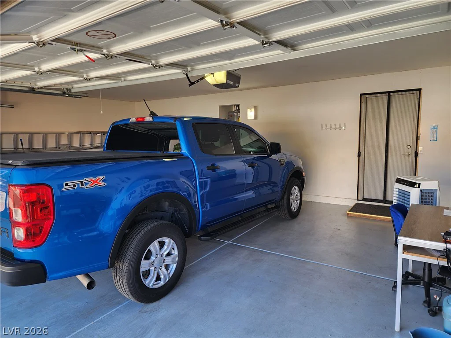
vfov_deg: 58.9
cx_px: 226
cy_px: 169
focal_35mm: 23
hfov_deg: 73.9
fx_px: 300
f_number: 1.8
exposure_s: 1/180
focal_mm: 6.4
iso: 64
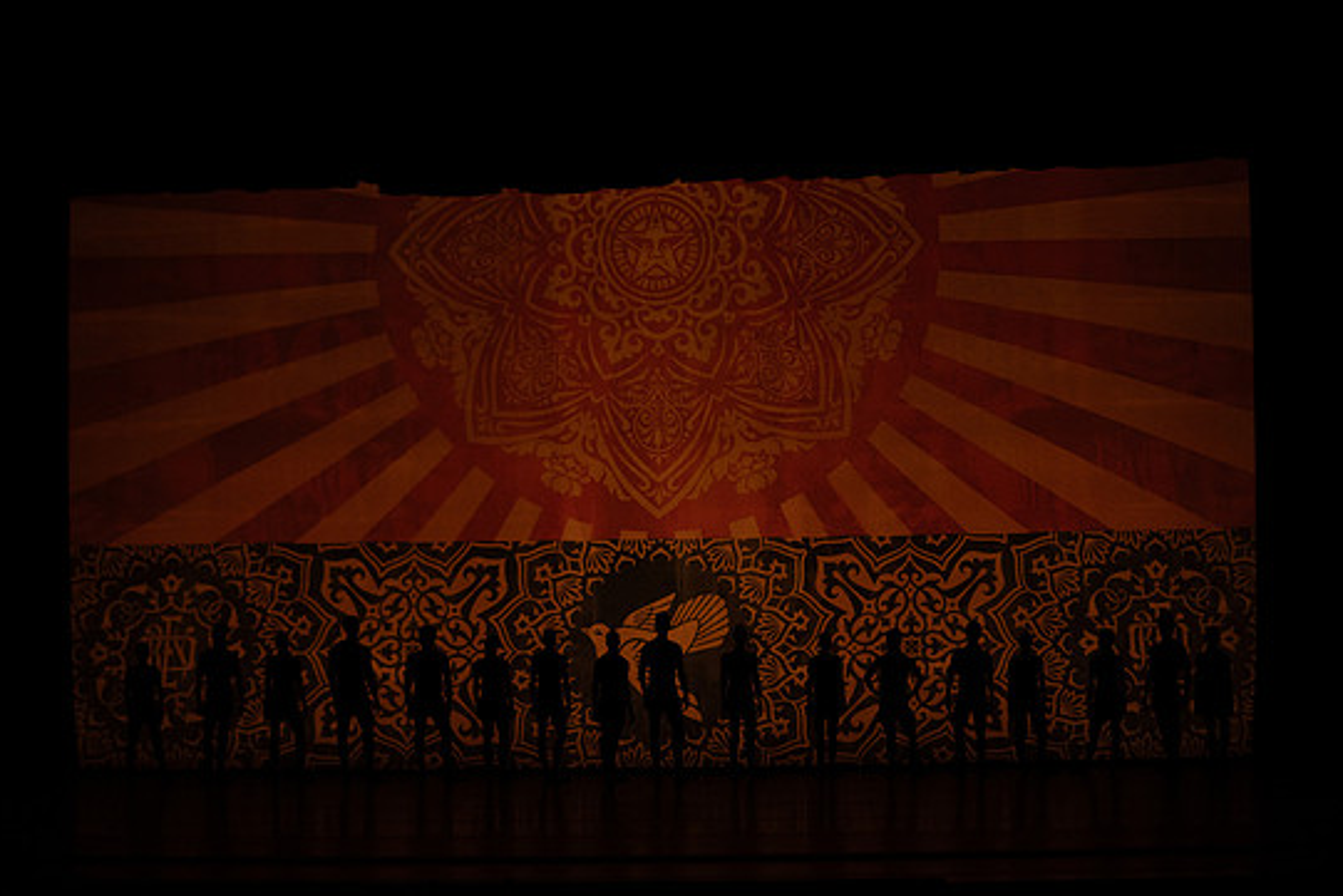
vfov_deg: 18.2
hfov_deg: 27.0
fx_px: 2798
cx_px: 683
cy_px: 446
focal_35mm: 75
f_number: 5
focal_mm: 70
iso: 3200
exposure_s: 1/500
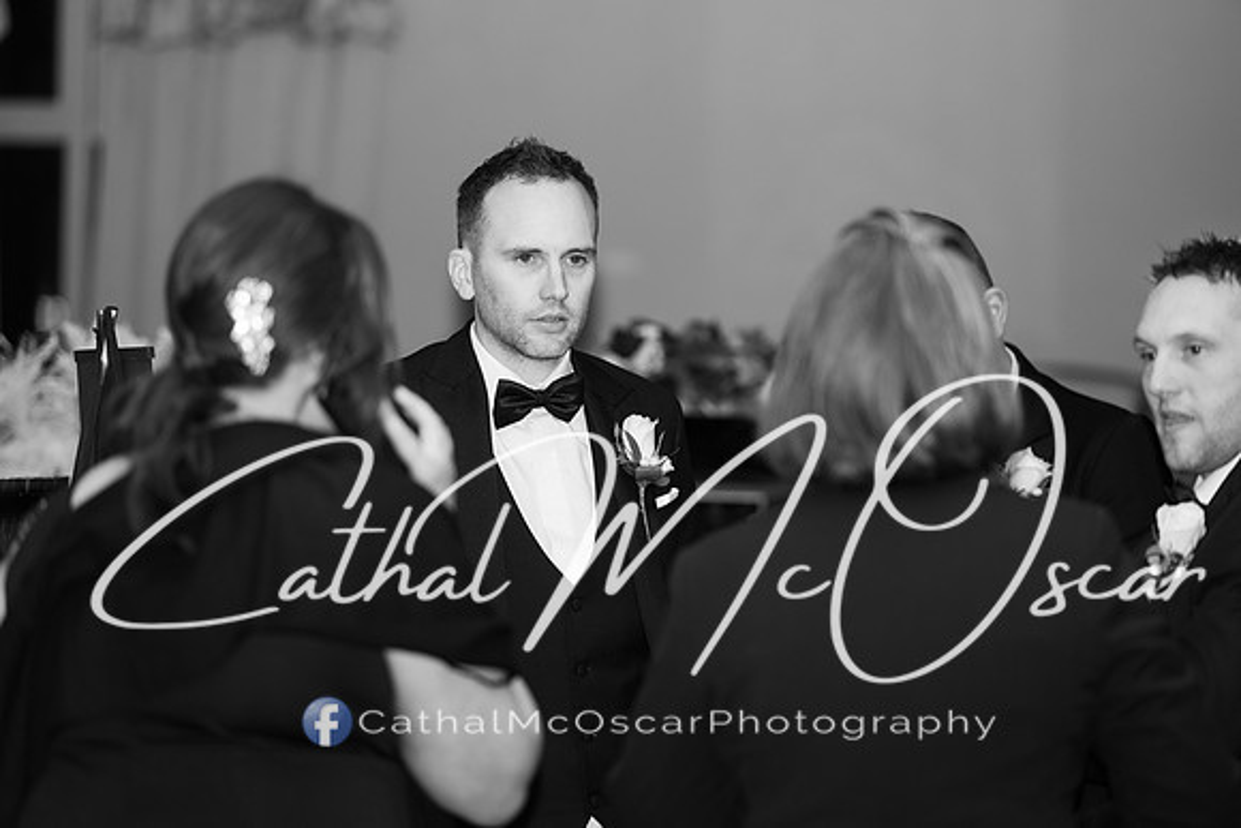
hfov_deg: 12.1
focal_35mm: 170
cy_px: 414
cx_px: 620
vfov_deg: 8.1
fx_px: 5861
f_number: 2.8
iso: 200
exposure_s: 1/160
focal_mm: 170
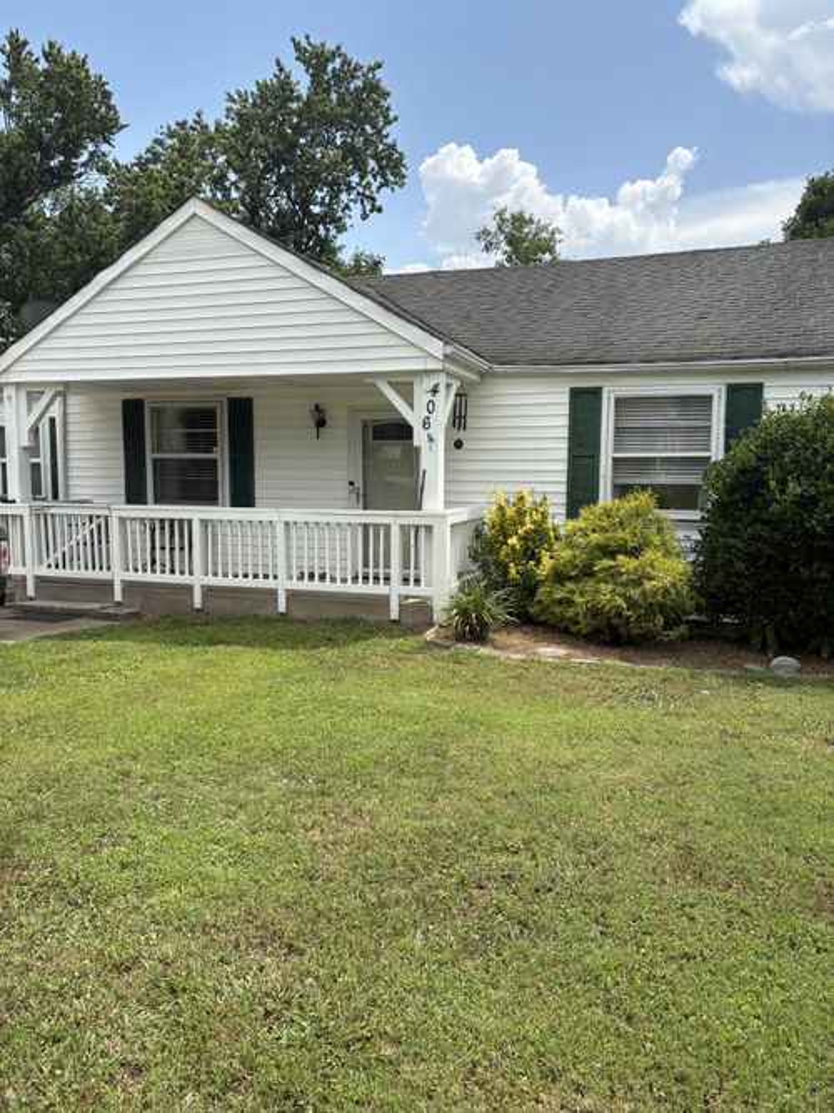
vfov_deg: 67.3
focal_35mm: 26
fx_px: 835
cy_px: 556
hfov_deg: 53.0
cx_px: 417
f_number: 1.6
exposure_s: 1/3279
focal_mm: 5.96
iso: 50
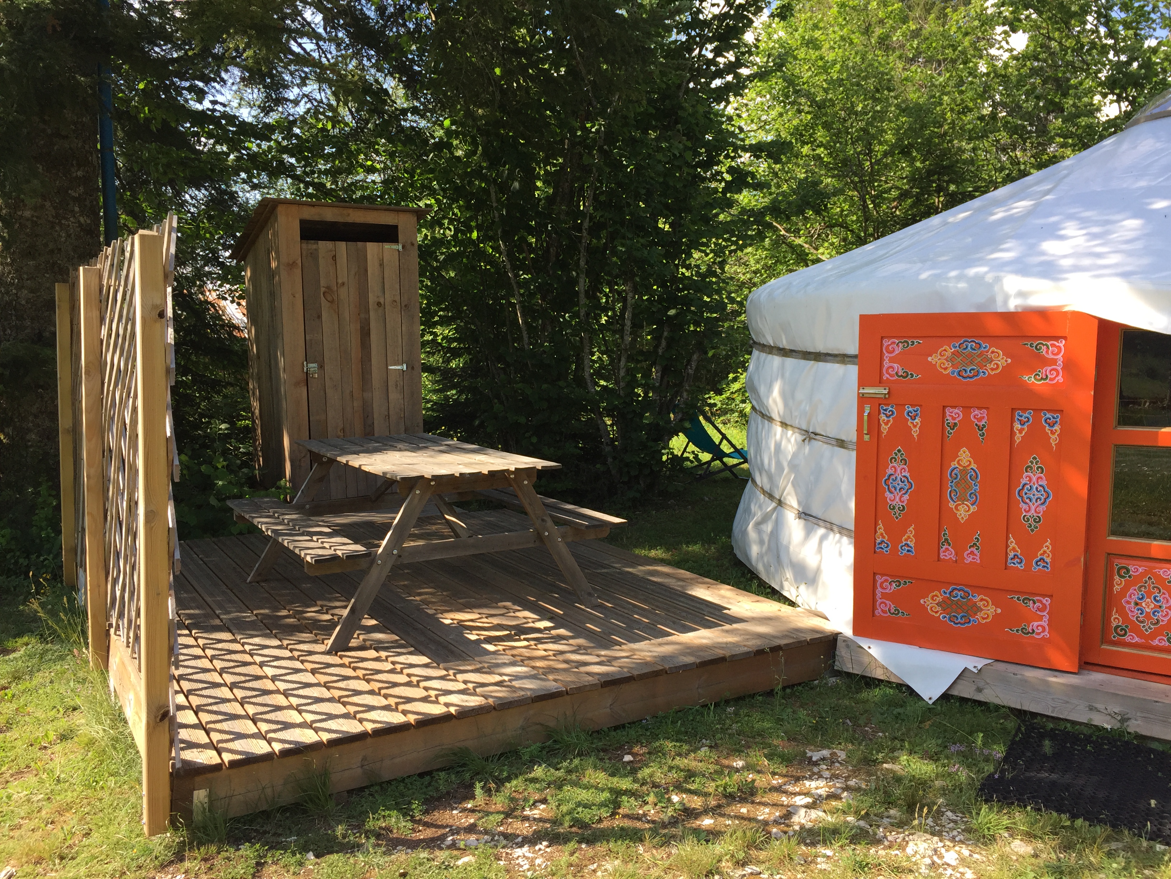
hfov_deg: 61.7
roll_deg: +0.2
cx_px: 586
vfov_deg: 48.2
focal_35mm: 29
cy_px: 440
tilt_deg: -7.1
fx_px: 981
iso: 32
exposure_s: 1/618
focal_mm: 4.15
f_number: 2.2
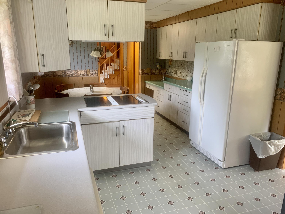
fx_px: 214
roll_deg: -0.3
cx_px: 142
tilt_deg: -14.8
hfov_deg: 67.3
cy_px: 107
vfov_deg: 53.1
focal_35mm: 26
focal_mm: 4.25
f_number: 1.8
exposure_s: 1/60
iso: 125
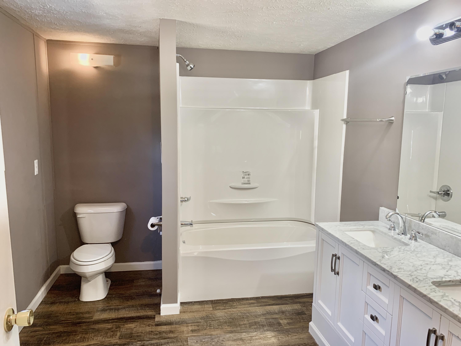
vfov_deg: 53.1
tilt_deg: -7.4
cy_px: 173
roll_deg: +0.0
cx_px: 230
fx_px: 346
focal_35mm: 26
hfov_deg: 67.3
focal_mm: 4.25
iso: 100
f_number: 1.8
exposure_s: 1/60
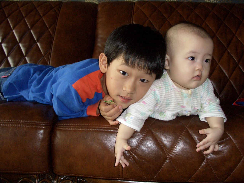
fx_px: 233
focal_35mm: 33
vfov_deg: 42.9
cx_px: 122
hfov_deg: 55.4
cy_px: 92
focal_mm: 7.1
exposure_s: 1/60
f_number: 2.8
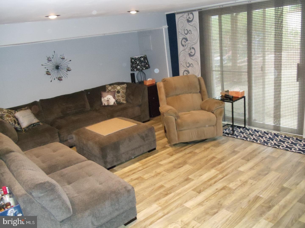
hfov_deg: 42.9
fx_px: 388
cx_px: 152
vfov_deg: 32.9
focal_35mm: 44
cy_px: 114
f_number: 3.5
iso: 800
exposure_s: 1/30
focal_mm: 6
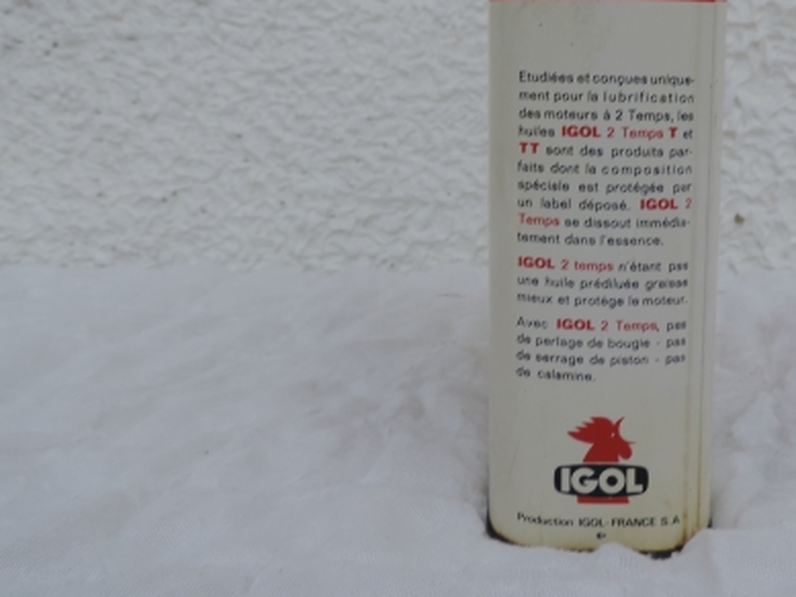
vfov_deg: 38.2
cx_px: 552
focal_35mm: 37
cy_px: 192
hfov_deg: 49.0
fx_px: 851
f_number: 3
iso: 80
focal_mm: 4.3
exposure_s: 1/50
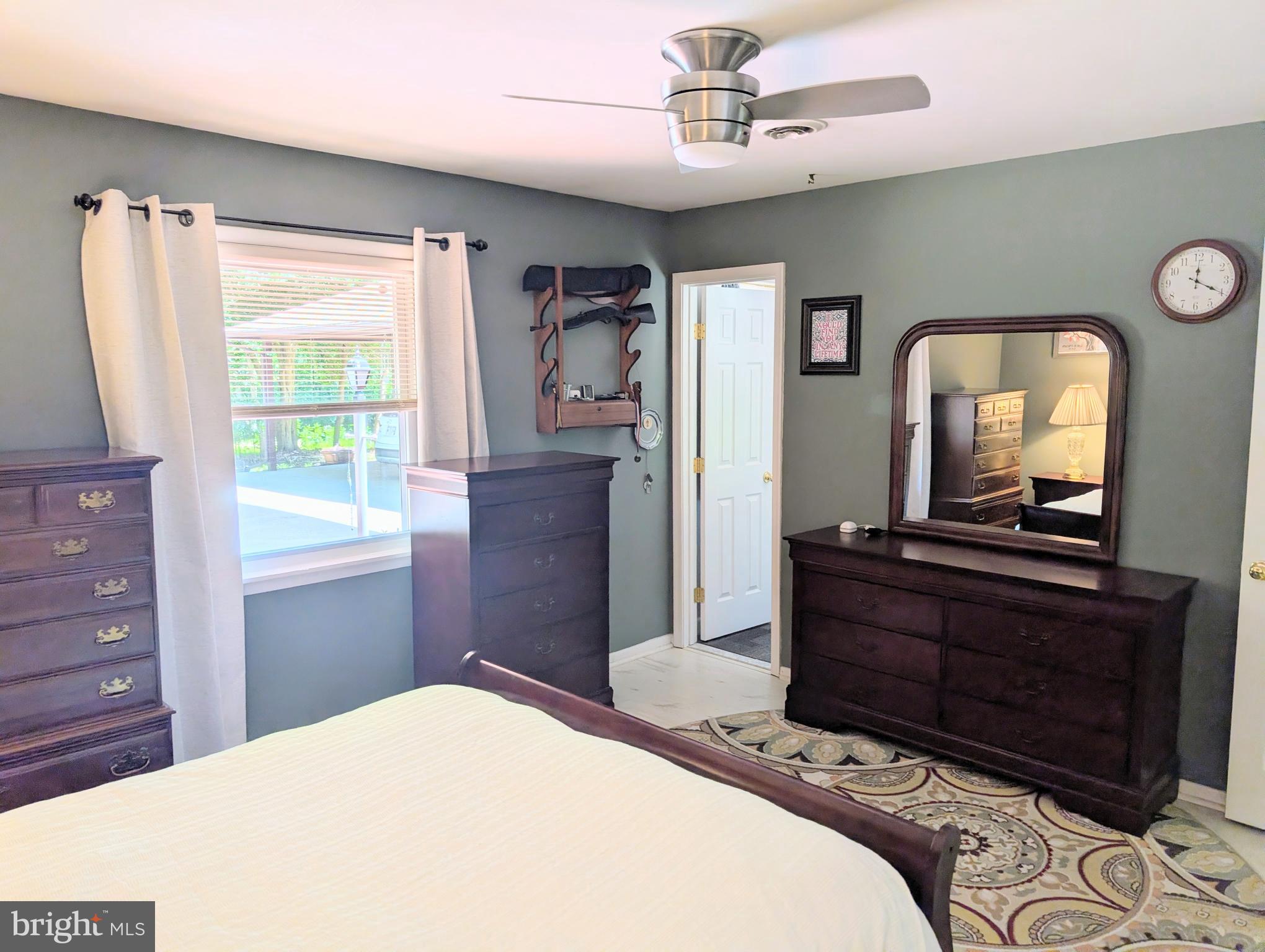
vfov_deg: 56.9
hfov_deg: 71.5
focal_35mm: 24
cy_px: 476
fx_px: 878
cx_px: 632
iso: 21
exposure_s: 1/150
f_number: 1.68
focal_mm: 6.9
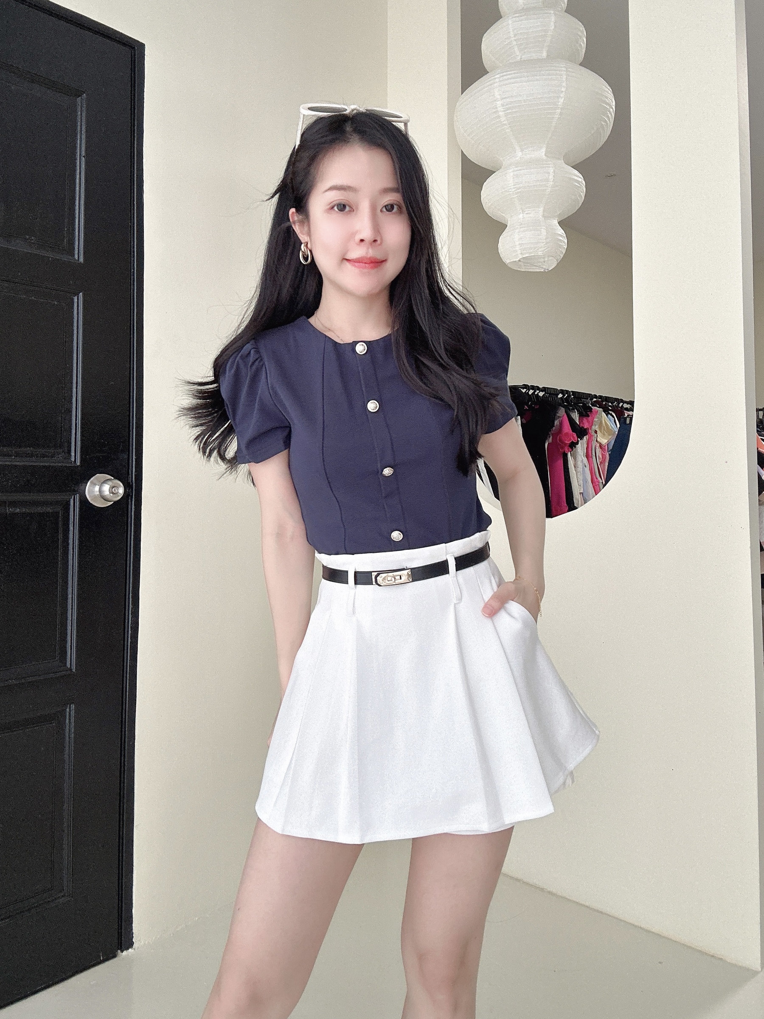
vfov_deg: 73.9
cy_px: 510
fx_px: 677
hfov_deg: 58.9
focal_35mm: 23
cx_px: 382
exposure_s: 1/60
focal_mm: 2.69
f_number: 1.9
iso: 100
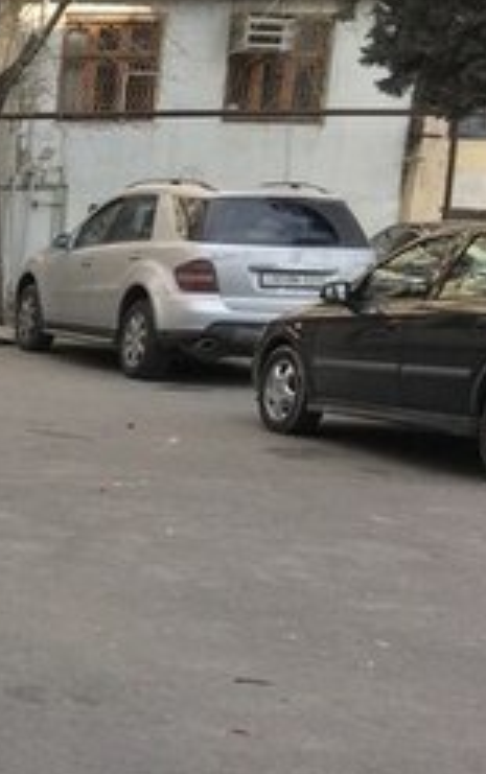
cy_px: 562
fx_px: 1733
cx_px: -520
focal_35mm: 82
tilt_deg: -11.8
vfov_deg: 25.0
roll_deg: -1.0
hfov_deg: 13.4
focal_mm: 4.15
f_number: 2.2
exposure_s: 1/493
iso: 25
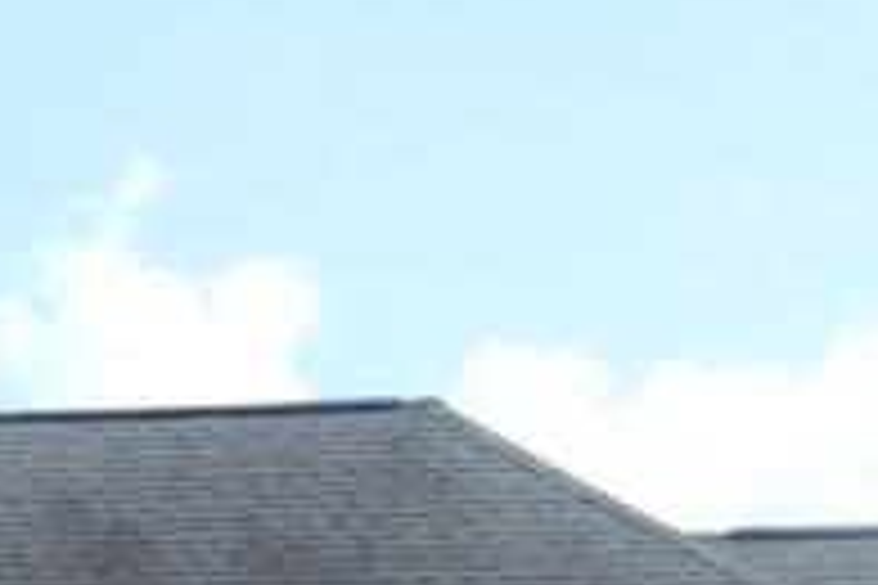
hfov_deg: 11.3
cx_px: -689
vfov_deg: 7.8
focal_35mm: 169
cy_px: 1188
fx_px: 4121
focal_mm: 5.6
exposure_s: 1/800
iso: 125
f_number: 3.2
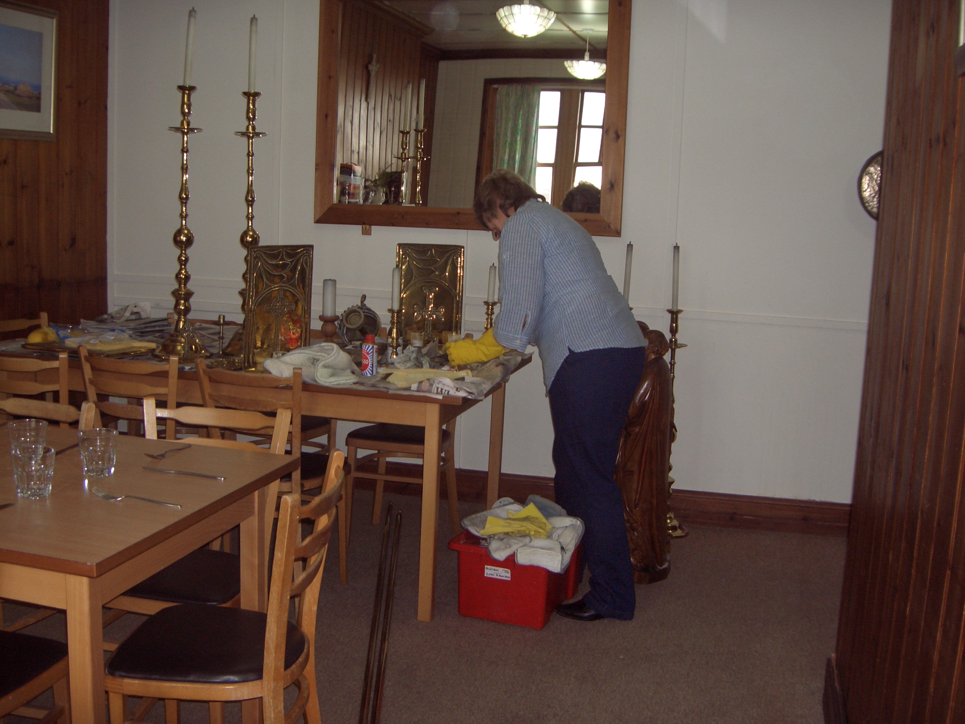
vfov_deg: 36.8
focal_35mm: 39
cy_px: 362
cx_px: 482
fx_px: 1087
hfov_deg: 47.9
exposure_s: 1/60
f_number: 2.8
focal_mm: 8
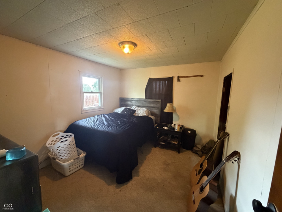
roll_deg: -1.2
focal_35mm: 14
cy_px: 106
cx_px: 141
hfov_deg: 102.1
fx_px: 114
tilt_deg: -7.0
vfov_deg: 85.7
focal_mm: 2.22
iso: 1000
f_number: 2.2
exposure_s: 1/60
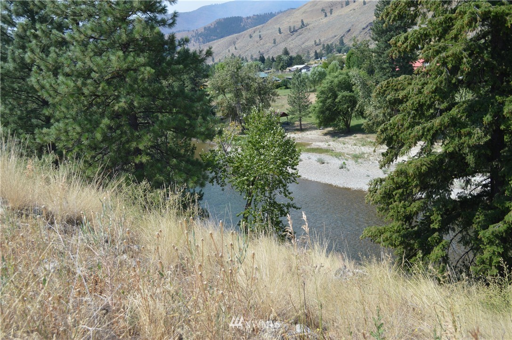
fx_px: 554
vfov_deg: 34.1
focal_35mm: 39
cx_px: 256
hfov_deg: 49.6
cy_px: 170
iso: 100
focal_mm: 26
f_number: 7.1
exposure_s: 1/200
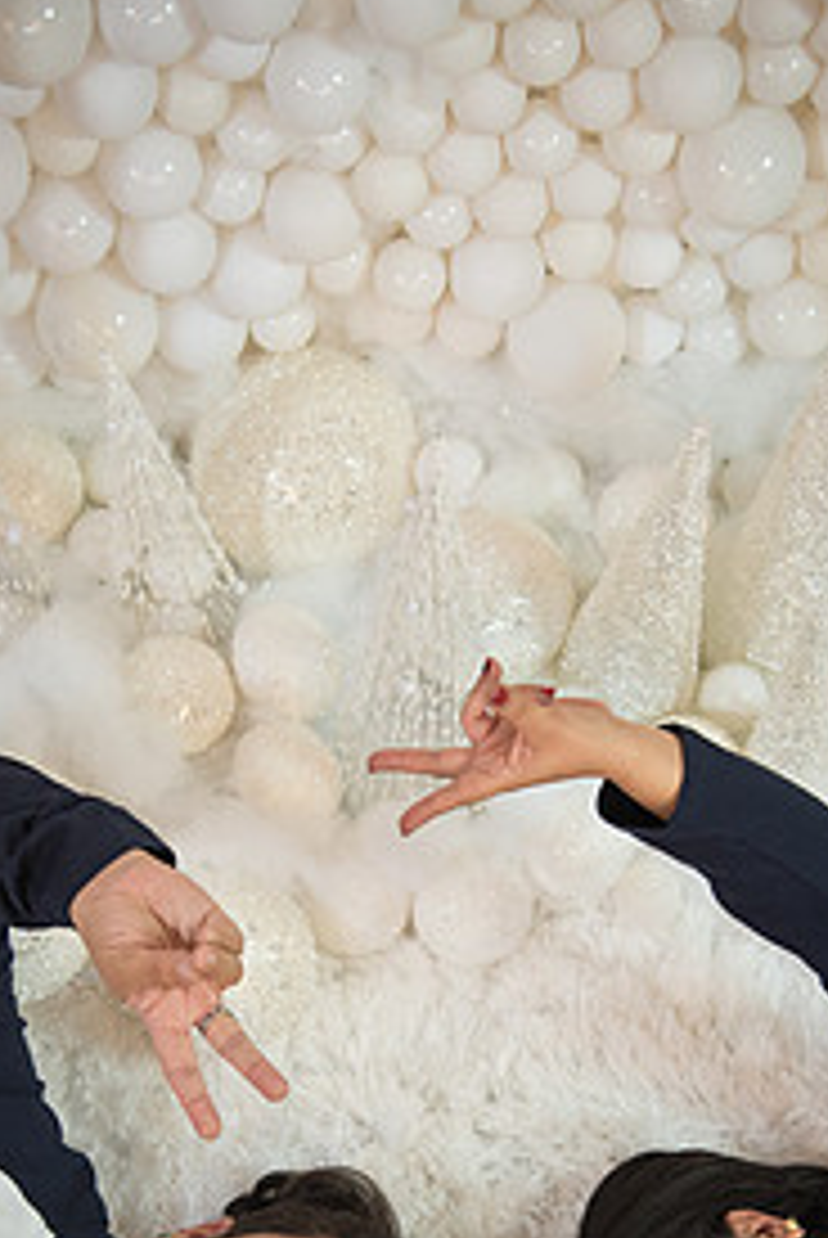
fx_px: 2925
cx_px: 452
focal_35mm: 85
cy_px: 1004
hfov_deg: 16.1
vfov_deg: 23.5
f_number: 4.5
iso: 1000
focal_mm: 52
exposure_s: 1/100
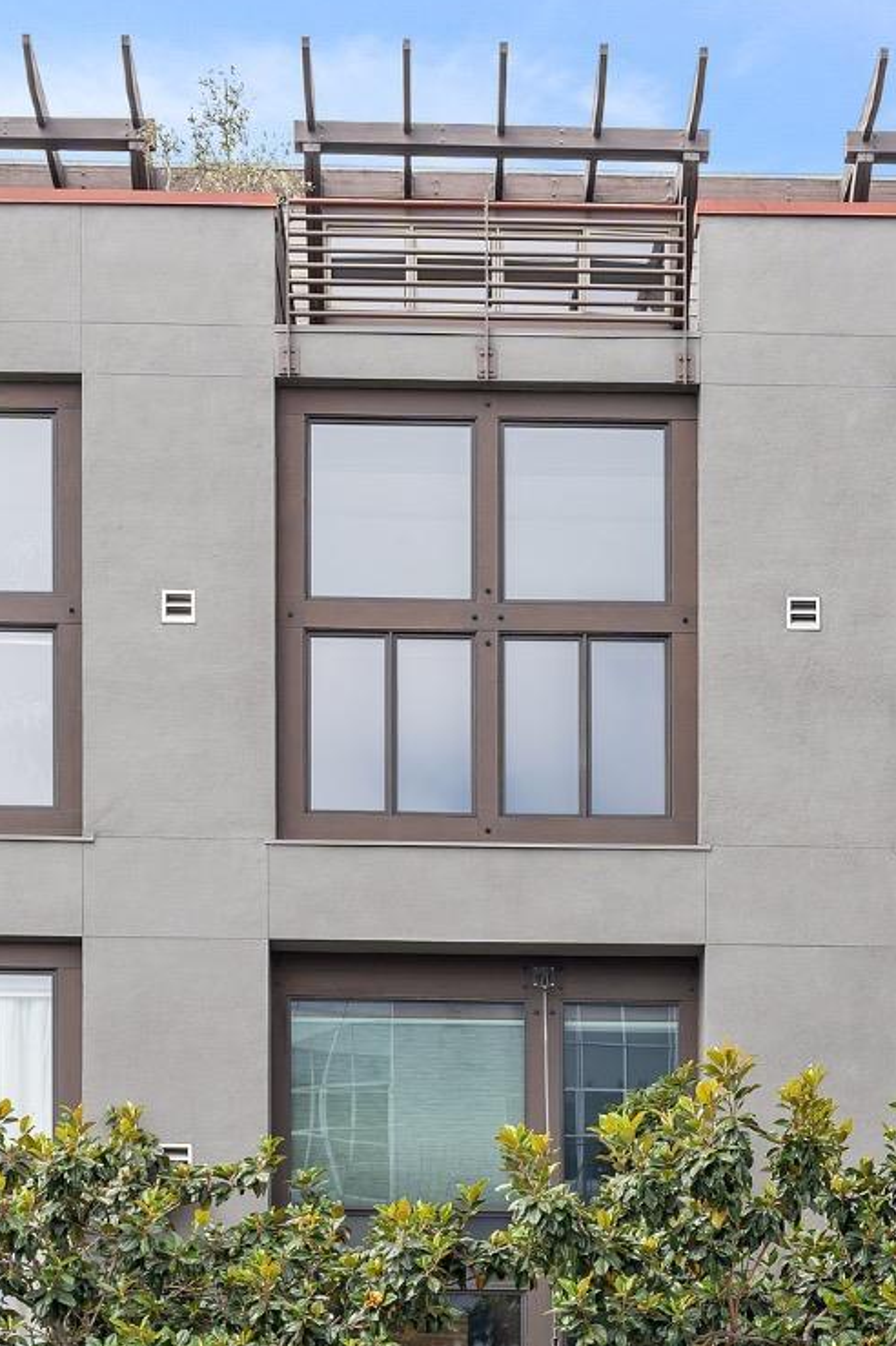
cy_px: 886
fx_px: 2503
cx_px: 457
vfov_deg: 29.9
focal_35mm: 67
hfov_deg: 20.3
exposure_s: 1/250
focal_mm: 33
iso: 200
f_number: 5.6
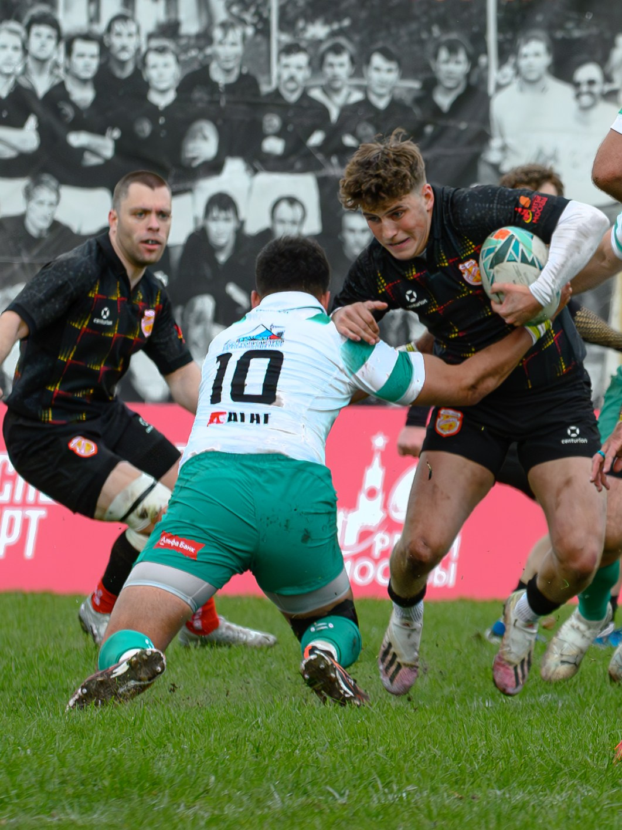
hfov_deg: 2.4
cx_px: 727
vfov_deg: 3.3
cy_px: 428
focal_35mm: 610
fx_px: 14600
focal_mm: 150
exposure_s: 1/1250
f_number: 5.6
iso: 500
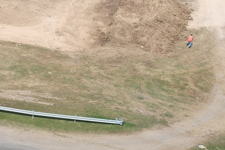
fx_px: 681
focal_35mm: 109
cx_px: -99
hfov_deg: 17.2
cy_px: 69
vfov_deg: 12.6
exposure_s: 1/2000
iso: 110
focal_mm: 8.38
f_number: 2.8
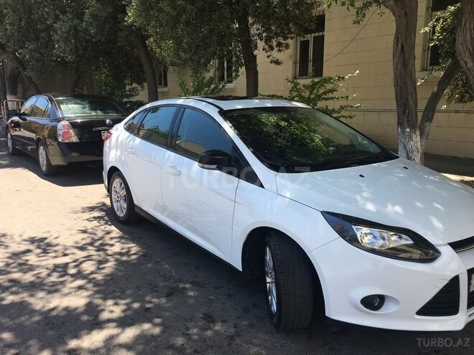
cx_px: 237
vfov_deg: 48.2
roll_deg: +0.8
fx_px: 397
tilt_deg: -10.7
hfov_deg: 61.7
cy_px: 178
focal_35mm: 29
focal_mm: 4.15
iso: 25
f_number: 2.2
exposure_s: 1/466
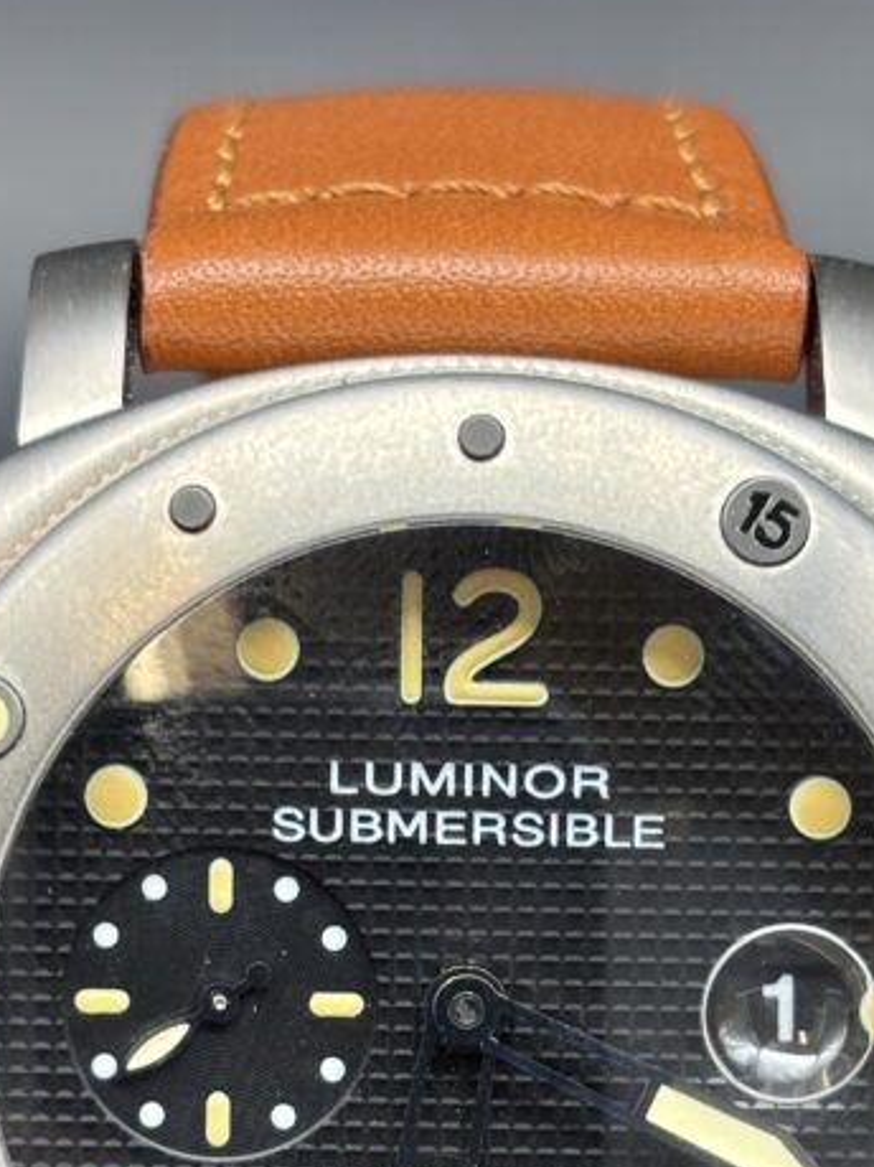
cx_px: 455
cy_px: 981
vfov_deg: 16.8
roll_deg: +0.3
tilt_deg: -25.3
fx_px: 3907
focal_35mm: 116
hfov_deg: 12.8
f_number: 1.6
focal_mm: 5.96
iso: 100
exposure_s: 1/50
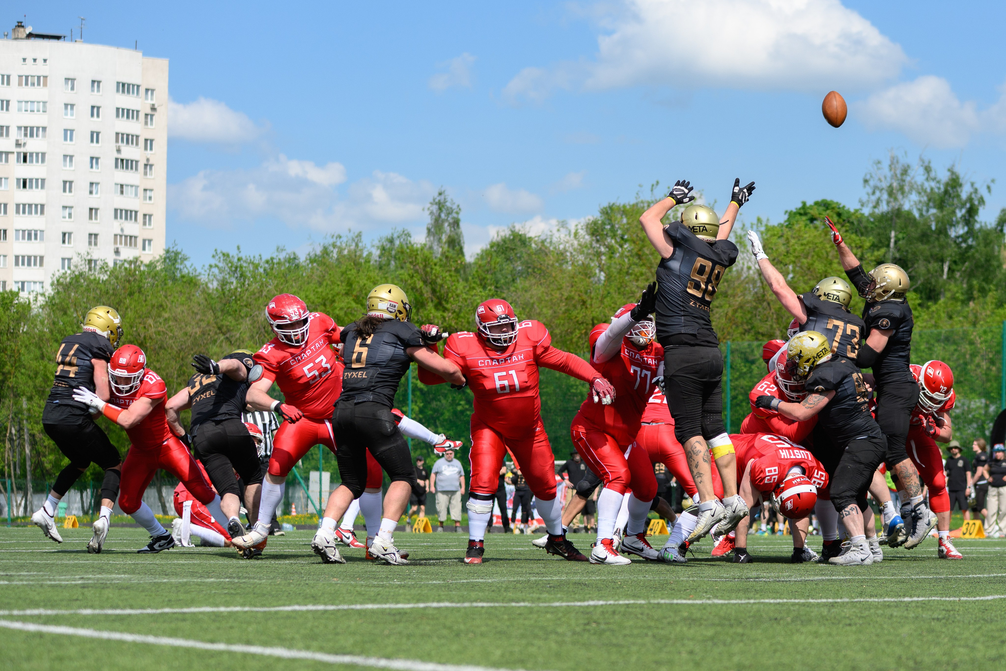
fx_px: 2857
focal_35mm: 102
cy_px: 408
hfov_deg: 19.9
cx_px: 672
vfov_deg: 13.4
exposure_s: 1/3200
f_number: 3.5
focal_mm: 70
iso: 160
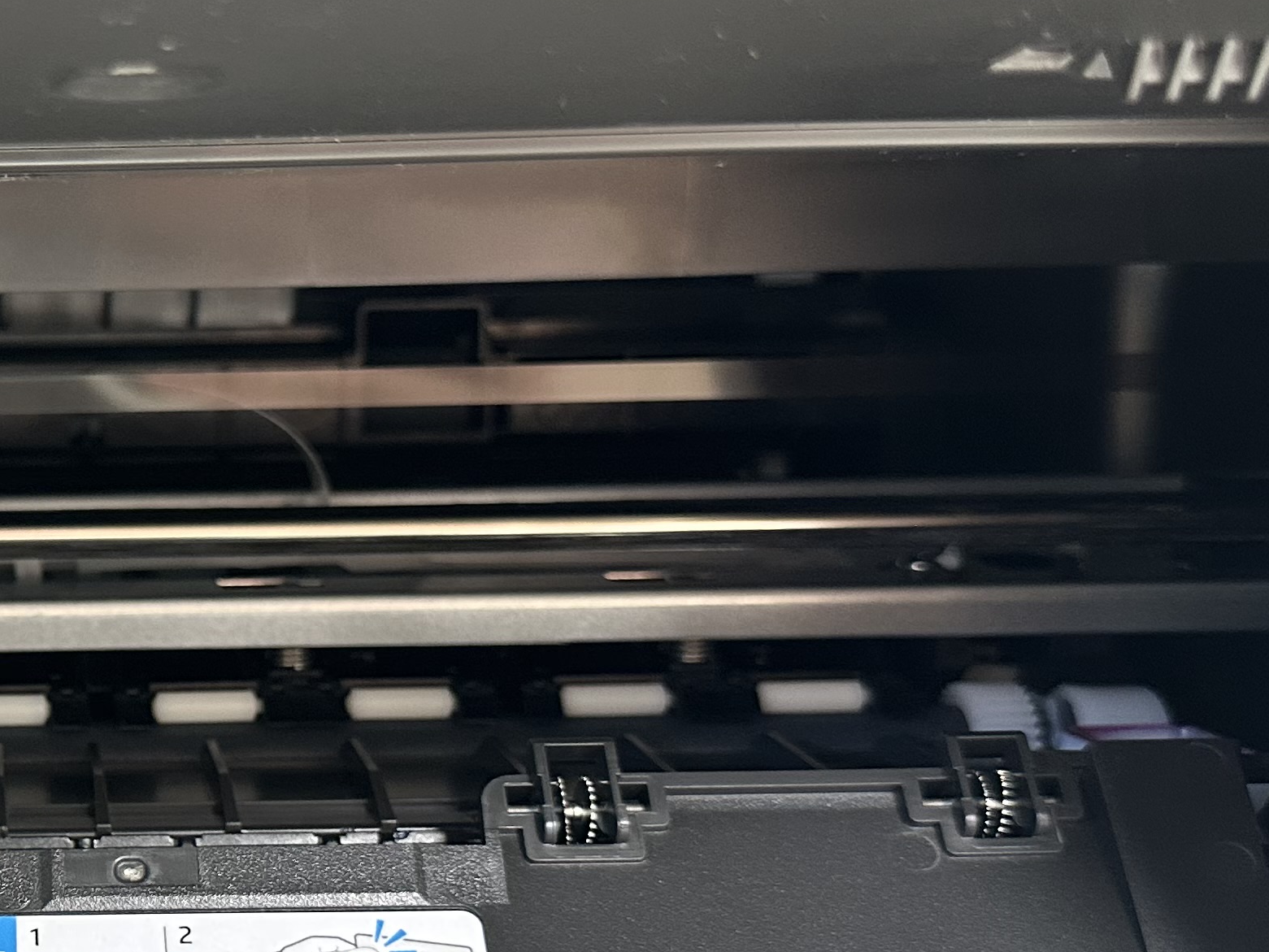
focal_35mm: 62
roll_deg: +1.4
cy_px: 632
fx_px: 2273
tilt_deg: -10.4
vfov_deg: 23.5
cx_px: -1
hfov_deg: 29.2
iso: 320
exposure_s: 1/50
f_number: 1.78
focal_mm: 6.86
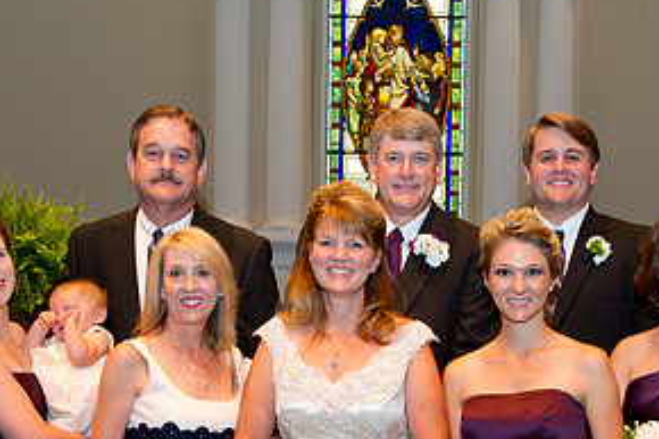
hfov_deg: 36.7
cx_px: 402
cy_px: 368
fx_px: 988
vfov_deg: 24.5
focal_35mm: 54
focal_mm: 27
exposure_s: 1/60
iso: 1600
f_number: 5
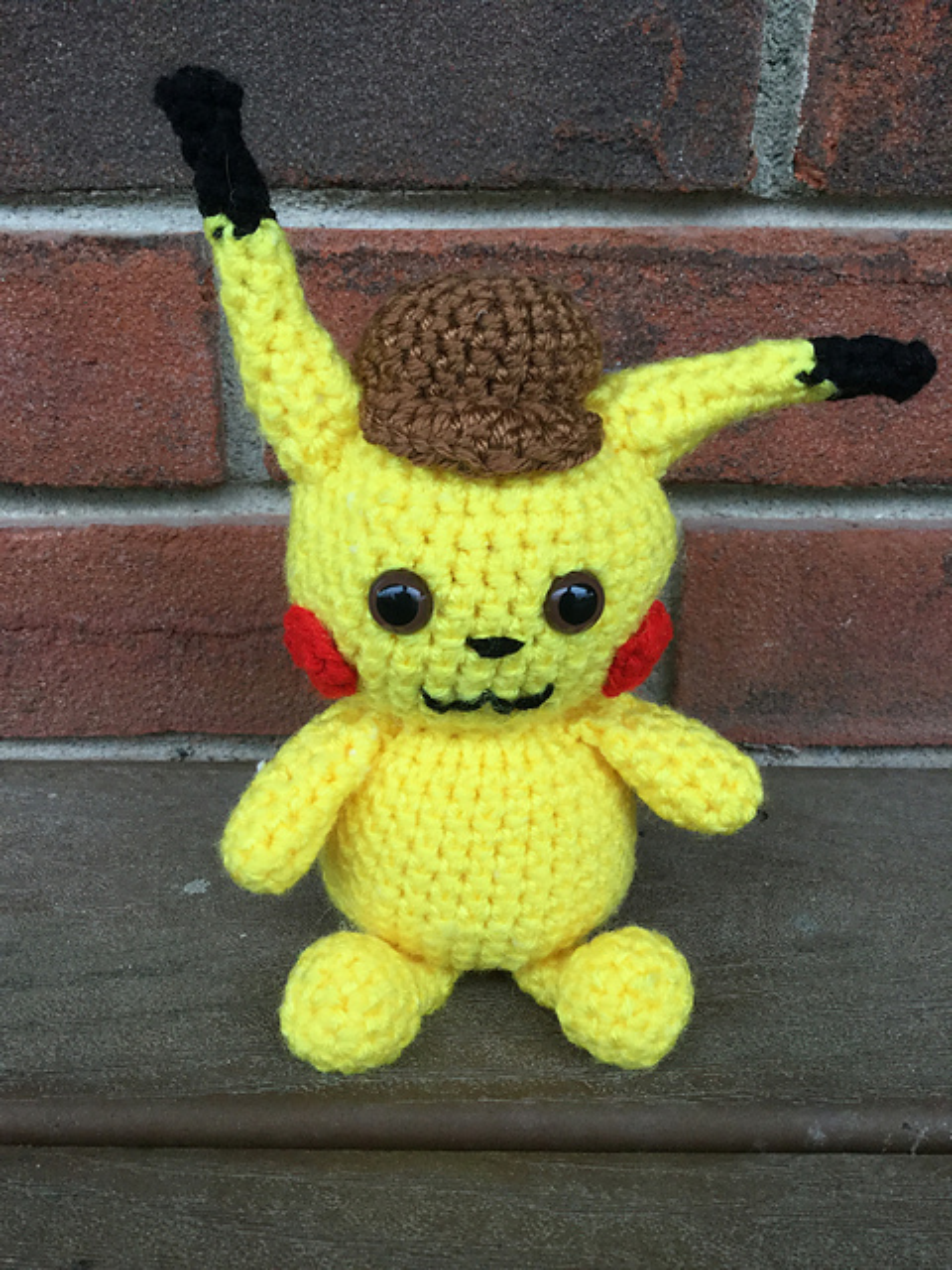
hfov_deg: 45.4
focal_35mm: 31
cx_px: 476
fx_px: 1137
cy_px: 635
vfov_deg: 58.4
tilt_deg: -24.4
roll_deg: -0.1
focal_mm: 3.3
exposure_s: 1/30
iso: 32
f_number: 2.4
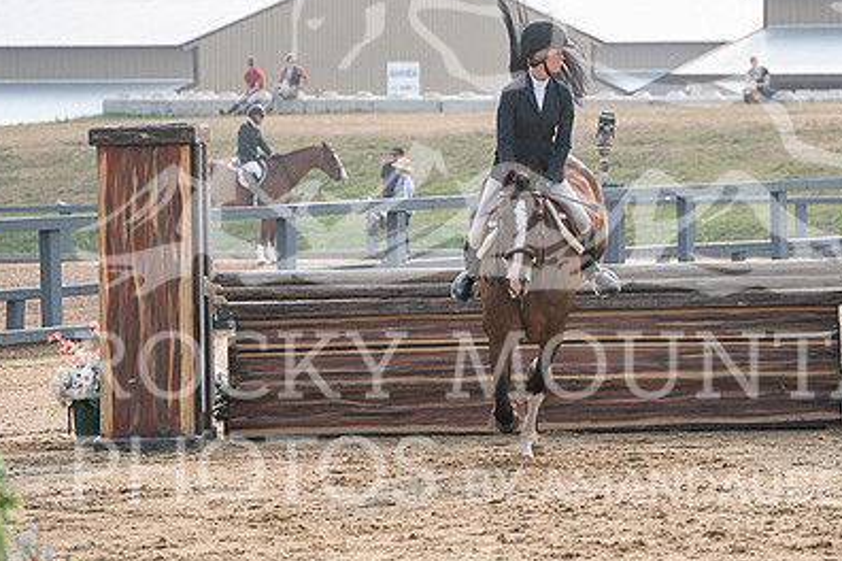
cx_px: 553
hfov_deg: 6.7
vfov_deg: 4.5
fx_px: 7156
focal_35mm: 306
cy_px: 173
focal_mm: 209
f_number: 5.6
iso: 500
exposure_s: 1/1000
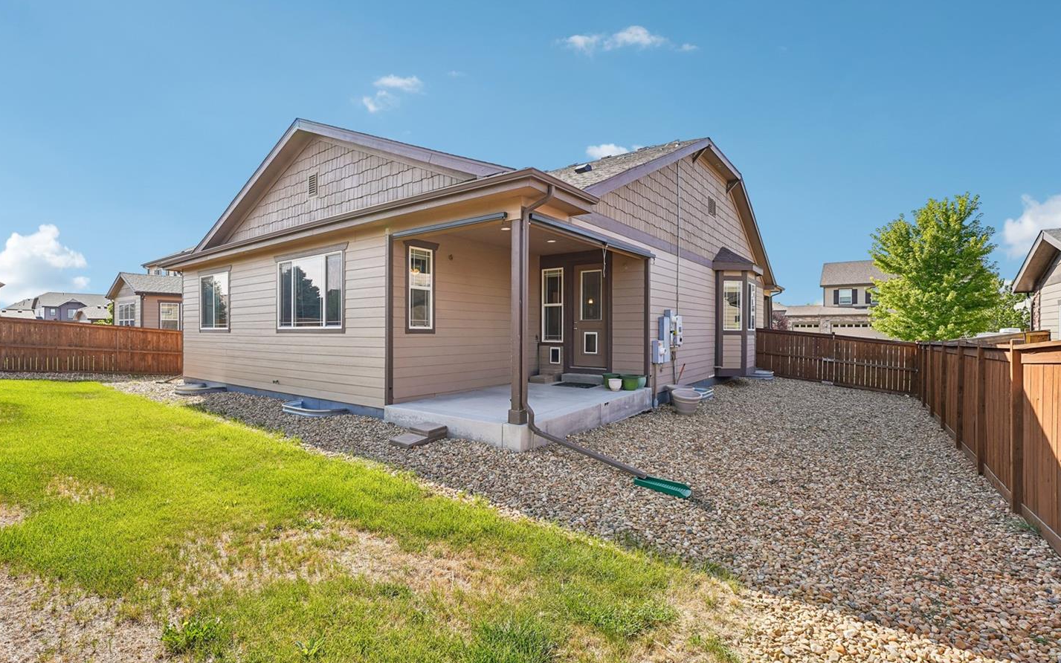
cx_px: 471
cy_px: 335
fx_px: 463
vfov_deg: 71.3
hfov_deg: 97.4
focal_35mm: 16
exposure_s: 1/100
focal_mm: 14
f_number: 8
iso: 100
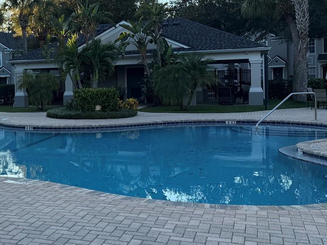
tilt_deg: -1.3
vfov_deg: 27.4
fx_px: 500
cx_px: 20
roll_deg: +1.3
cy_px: 94
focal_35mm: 53
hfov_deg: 33.8
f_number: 1.78
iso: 100
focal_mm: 6.76
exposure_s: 1/1855
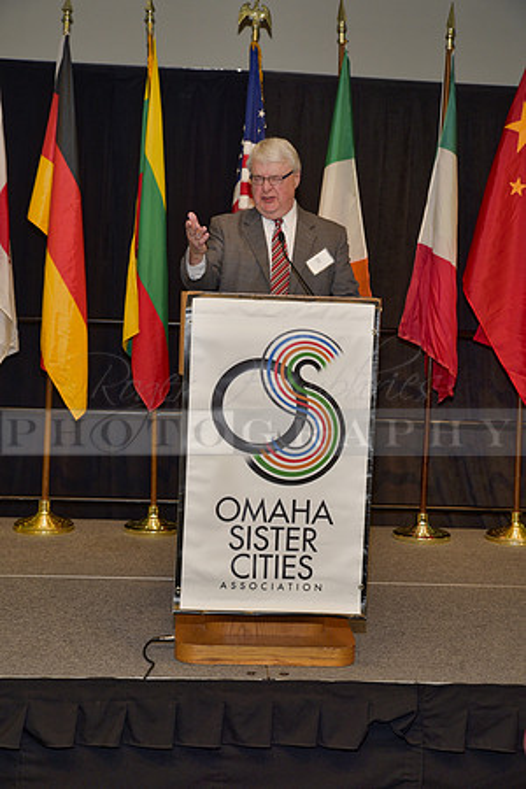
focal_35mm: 50
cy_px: 394
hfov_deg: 27.0
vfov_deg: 39.6
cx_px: 263
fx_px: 1096
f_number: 5
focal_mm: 50
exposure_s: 1/60
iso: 200
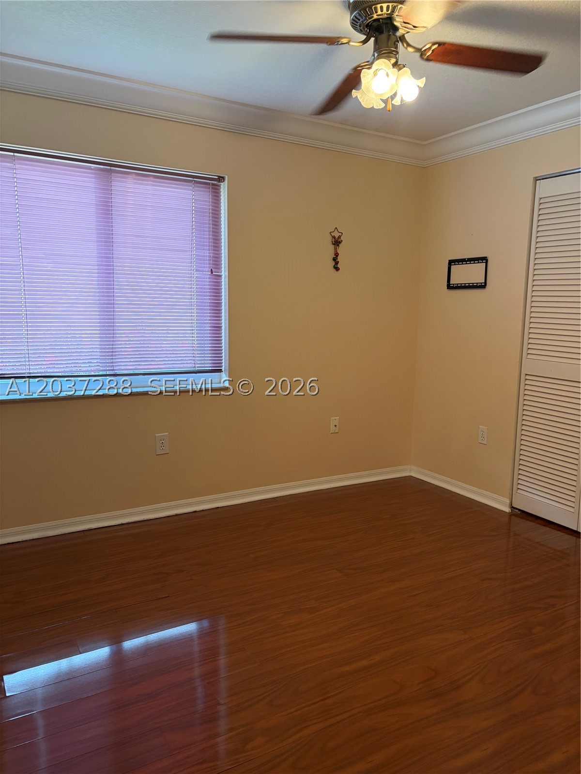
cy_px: 387
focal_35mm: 26
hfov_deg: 53.1
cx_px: 290
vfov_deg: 67.3
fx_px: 582
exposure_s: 1/60
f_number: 1.6
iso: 200
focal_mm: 5.96
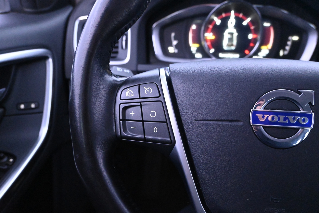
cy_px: 106
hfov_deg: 61.9
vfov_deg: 43.6
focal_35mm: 30
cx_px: 160
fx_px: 266
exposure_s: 1/30
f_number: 4.5
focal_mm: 20
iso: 9000
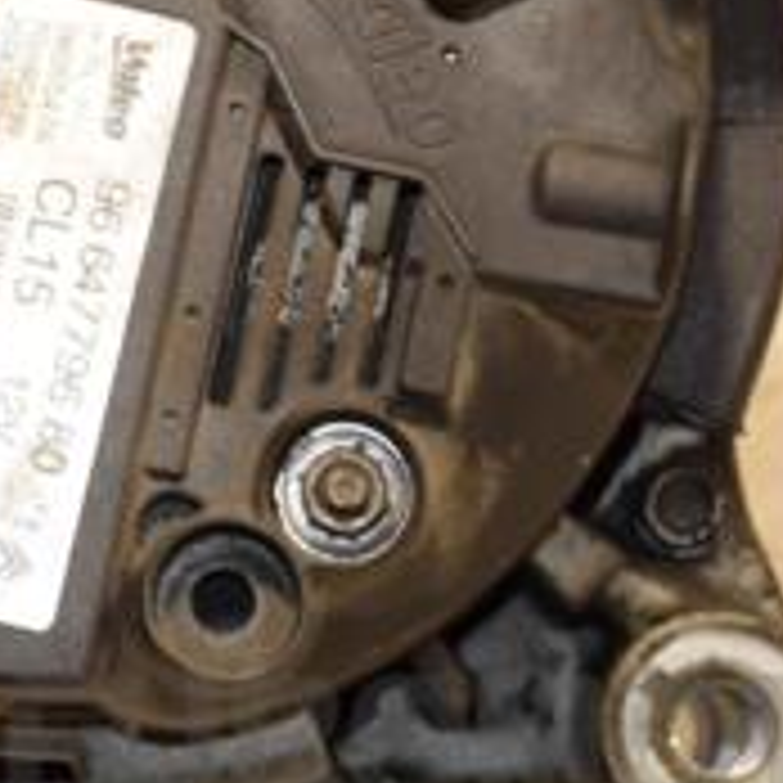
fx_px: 8982
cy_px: 144
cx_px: -76
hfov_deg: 5.0
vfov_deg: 5.0
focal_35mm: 351
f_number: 5.3
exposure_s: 1/160
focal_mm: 80
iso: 800
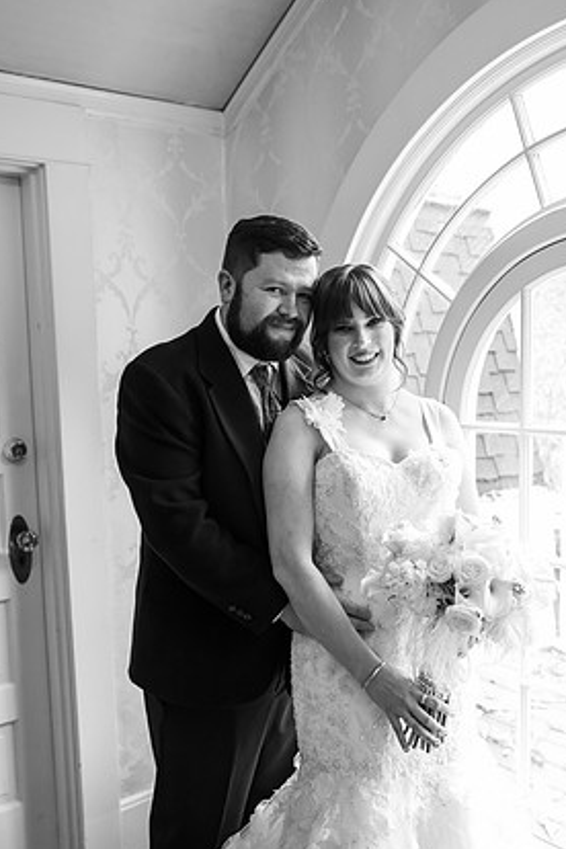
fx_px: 896
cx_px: 297
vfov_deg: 50.7
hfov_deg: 35.0
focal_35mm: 38
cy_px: 451
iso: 3200
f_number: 3.5
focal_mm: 35
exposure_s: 1/320
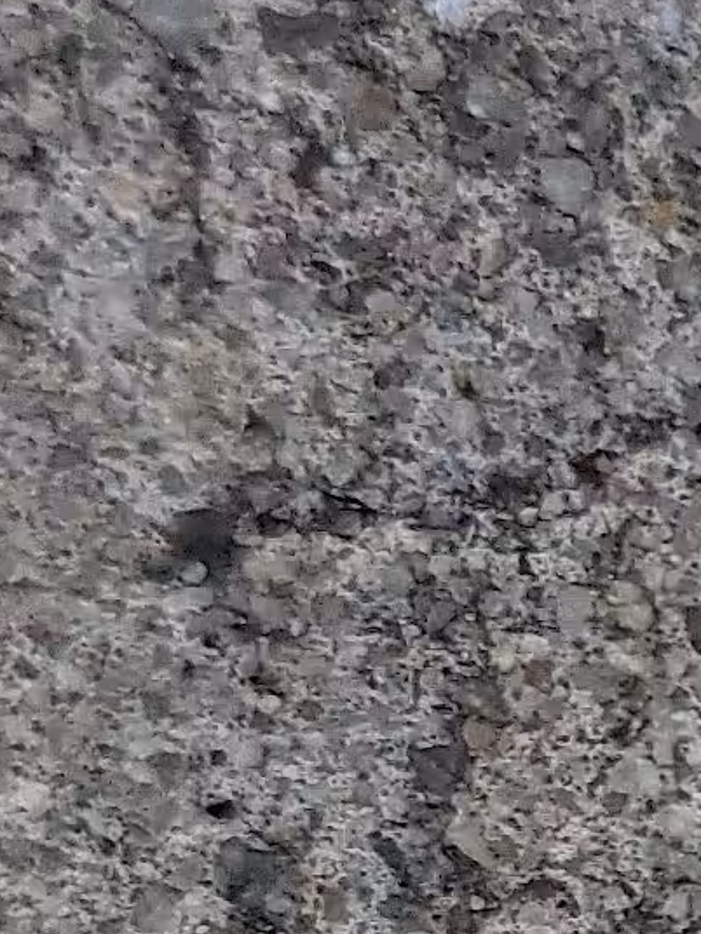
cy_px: 1370
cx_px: 2236
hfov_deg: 6.5
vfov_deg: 9.5
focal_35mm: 203
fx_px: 5481
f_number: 1.73
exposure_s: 1/242
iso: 58
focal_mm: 4.38
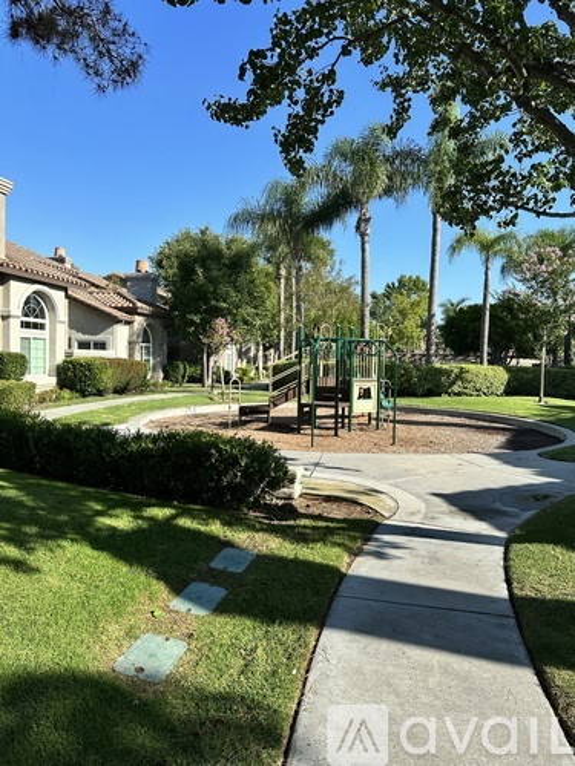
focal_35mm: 24
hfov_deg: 56.8
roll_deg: -1.8
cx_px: 288
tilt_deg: -2.2
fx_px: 532
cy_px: 383
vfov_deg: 71.6
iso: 80
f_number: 1.78
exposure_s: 1/5525
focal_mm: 6.86
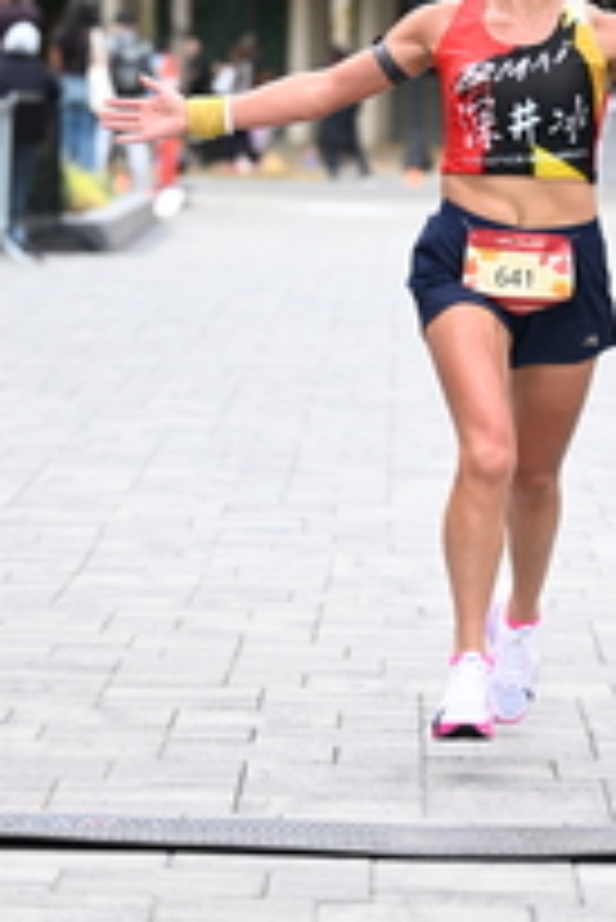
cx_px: 492
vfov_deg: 8.6
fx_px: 6124
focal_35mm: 239
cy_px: 558
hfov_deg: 5.8
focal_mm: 89
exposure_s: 1/1600
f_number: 2.8
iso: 1250
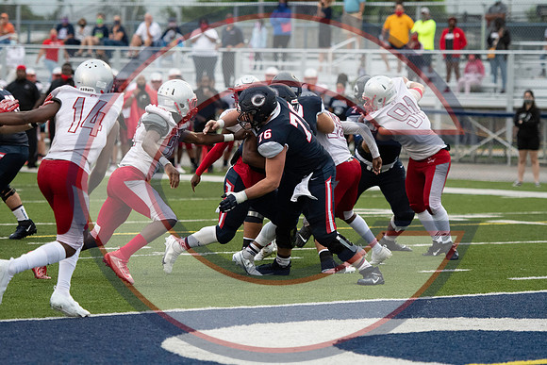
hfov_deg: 10.5
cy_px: 182
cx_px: 274
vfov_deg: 7.0
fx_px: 2963
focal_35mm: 195
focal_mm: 130
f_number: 2.8
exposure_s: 1/2000
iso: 3600
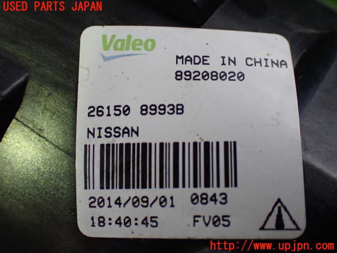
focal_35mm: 50
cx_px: 168
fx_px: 487
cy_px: 126
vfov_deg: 29.1
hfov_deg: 38.2
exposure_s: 1/60
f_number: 3.2
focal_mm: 9.01
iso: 800
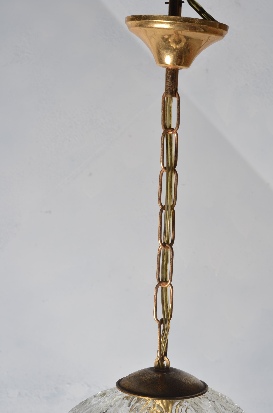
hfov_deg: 18.1
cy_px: 206
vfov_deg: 27.0
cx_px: 136
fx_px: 857
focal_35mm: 75
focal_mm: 50
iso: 100
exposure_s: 1/125
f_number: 11
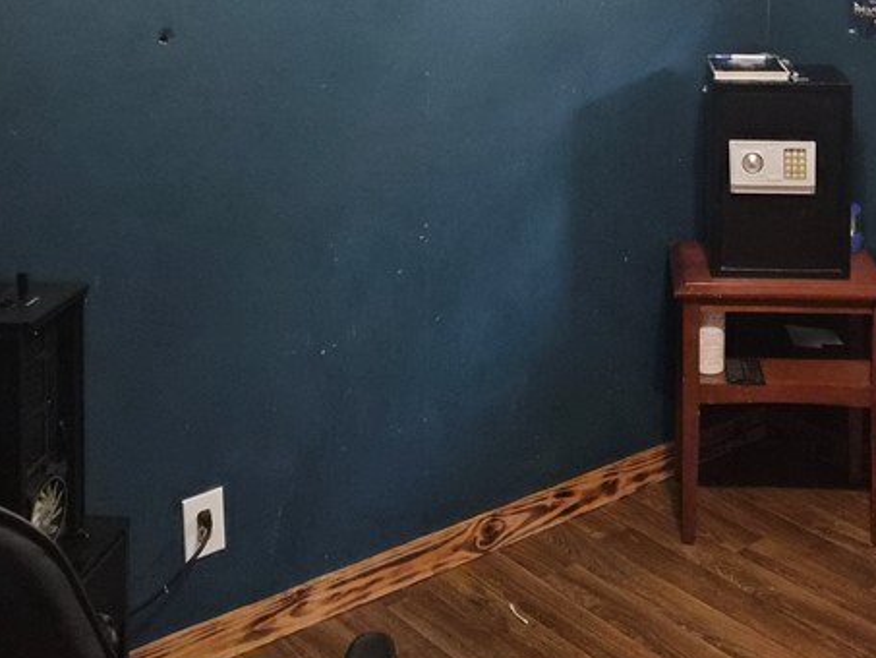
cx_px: 586
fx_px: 1316
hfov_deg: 36.4
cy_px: -31
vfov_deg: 26.3
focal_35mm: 52
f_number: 1.8
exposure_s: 1/120
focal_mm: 5.4
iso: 1000
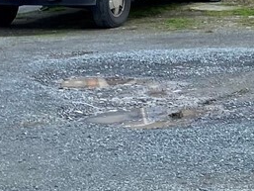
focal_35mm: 162
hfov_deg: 11.4
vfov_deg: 9.1
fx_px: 1189
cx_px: 446
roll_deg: +0.1
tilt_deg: -6.2
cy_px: 27
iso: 32
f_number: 1.8
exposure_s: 1/1258
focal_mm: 4.25
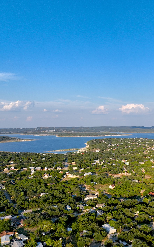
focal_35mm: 37
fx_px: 248
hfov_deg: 33.8
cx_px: 115
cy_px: 129
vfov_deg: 52.7
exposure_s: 1/2000
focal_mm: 12.29
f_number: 2.8
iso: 100
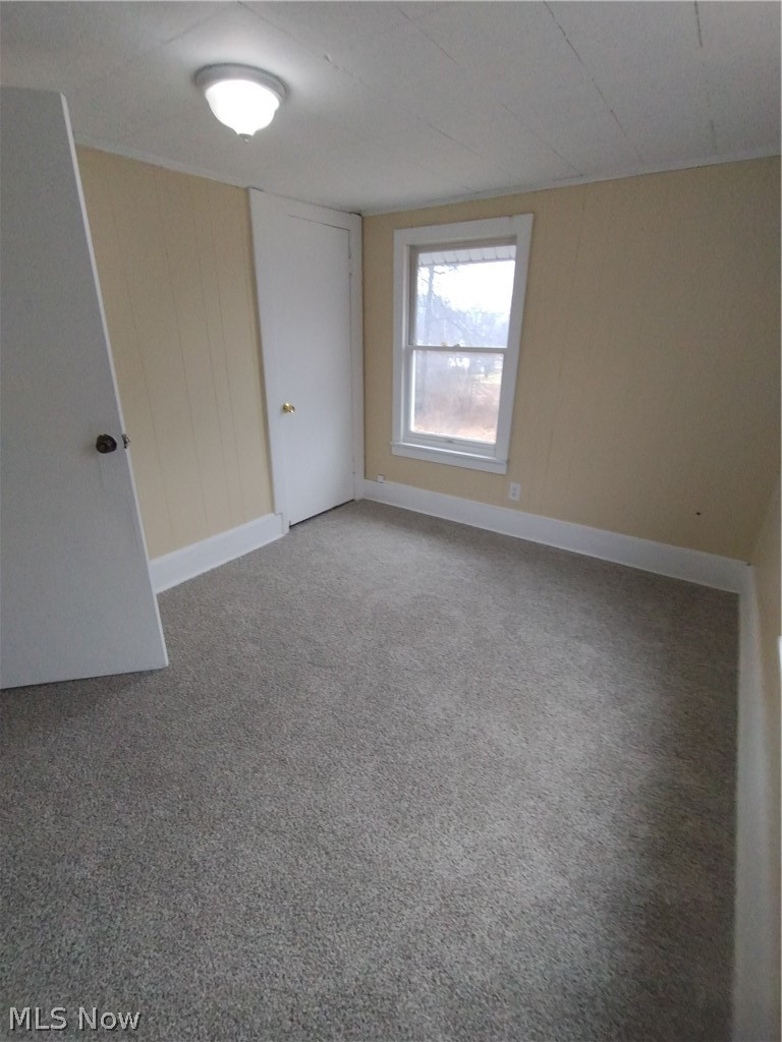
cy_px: 521
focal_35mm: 16
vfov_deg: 94.5
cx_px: 391
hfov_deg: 78.1
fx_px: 482
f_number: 2.2
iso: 218
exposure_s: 1/30
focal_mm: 1.66
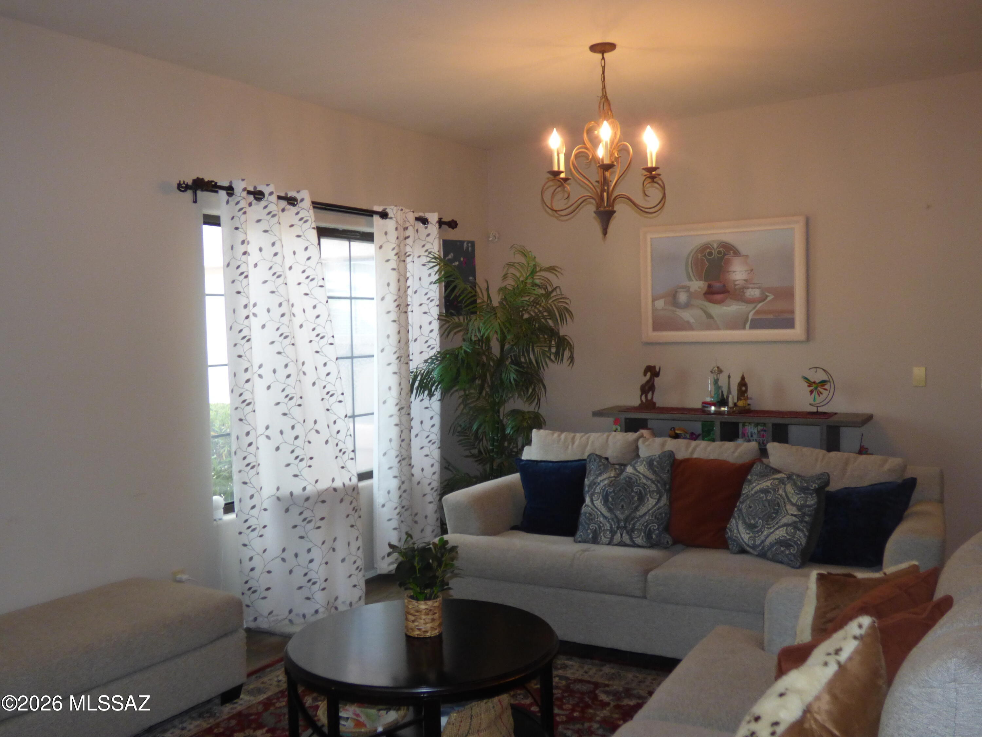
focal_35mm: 33
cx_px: 491
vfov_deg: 42.9
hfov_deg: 55.4
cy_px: 368
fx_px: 936
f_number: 3.4
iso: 320
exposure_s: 1/60
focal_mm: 5.78
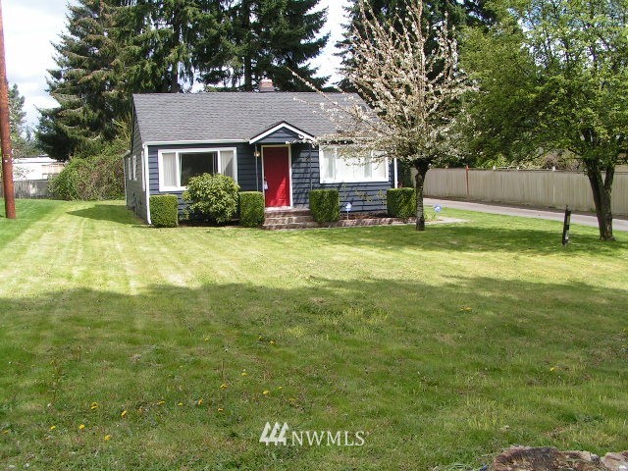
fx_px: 689
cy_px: 236
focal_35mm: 38
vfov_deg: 37.7
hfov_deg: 49.0
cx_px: 314
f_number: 5.6
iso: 50
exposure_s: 1/200
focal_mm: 5.8
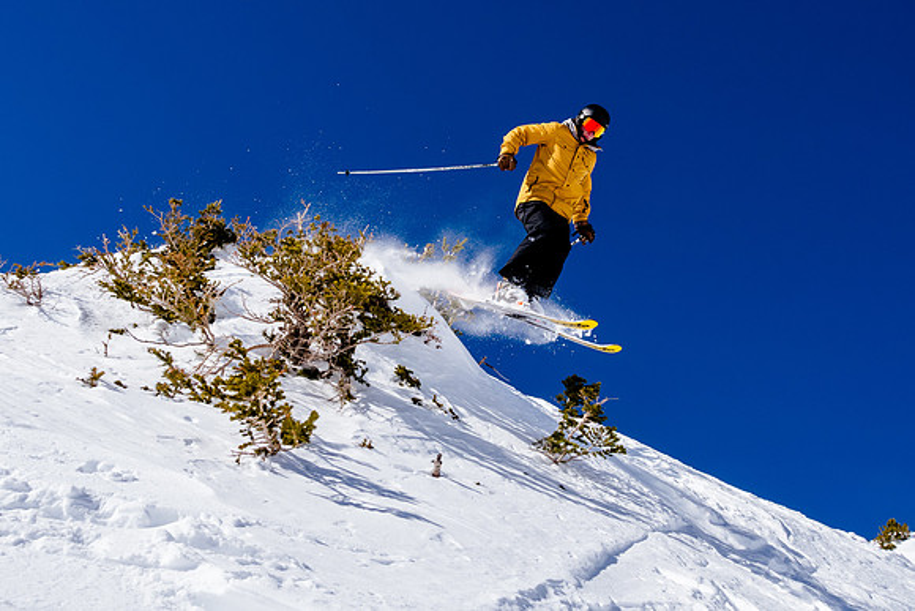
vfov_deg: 30.2
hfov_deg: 44.4
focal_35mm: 44
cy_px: 183
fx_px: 1119
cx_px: 509
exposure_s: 1/640
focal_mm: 20
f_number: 11
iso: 400
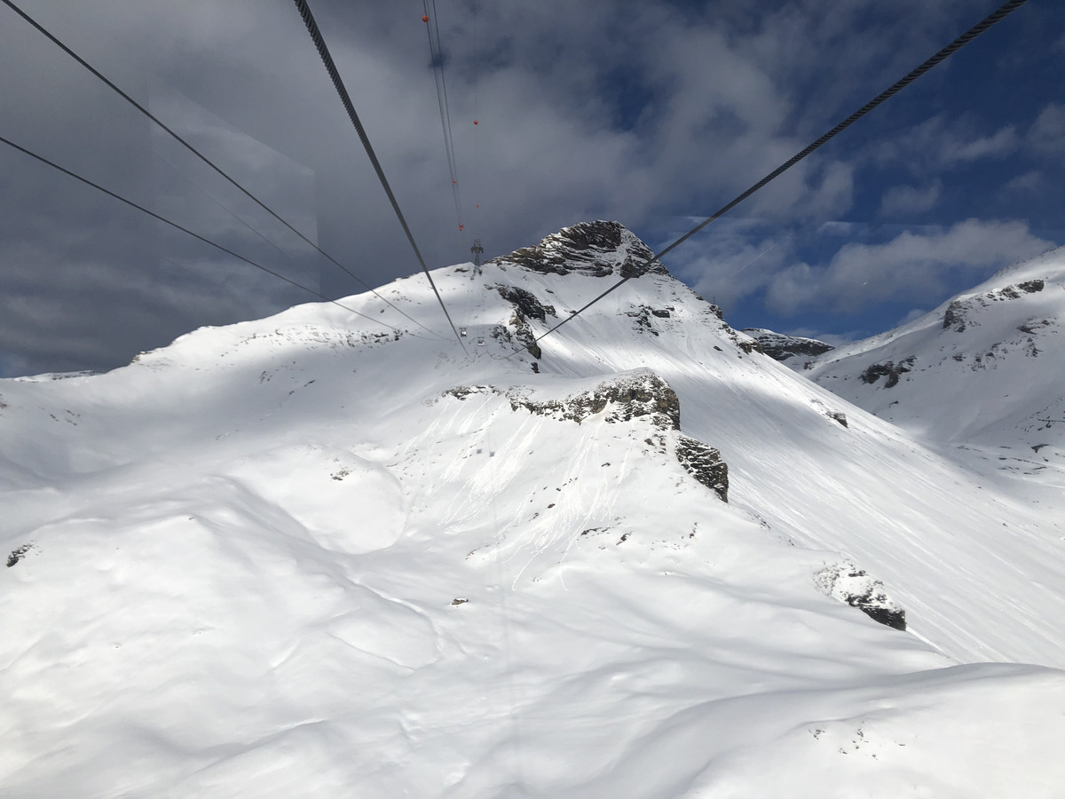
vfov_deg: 49.7
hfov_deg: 63.4
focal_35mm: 28
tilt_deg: +4.7
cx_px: 532
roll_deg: +0.7
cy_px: 400
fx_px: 861
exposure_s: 1/5348
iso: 25
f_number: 1.8
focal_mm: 4
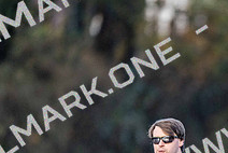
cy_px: 182
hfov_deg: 1.3
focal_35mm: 1639
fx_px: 10395
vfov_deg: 0.8
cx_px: 293
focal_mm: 600
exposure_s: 1/2500
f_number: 4
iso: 2000
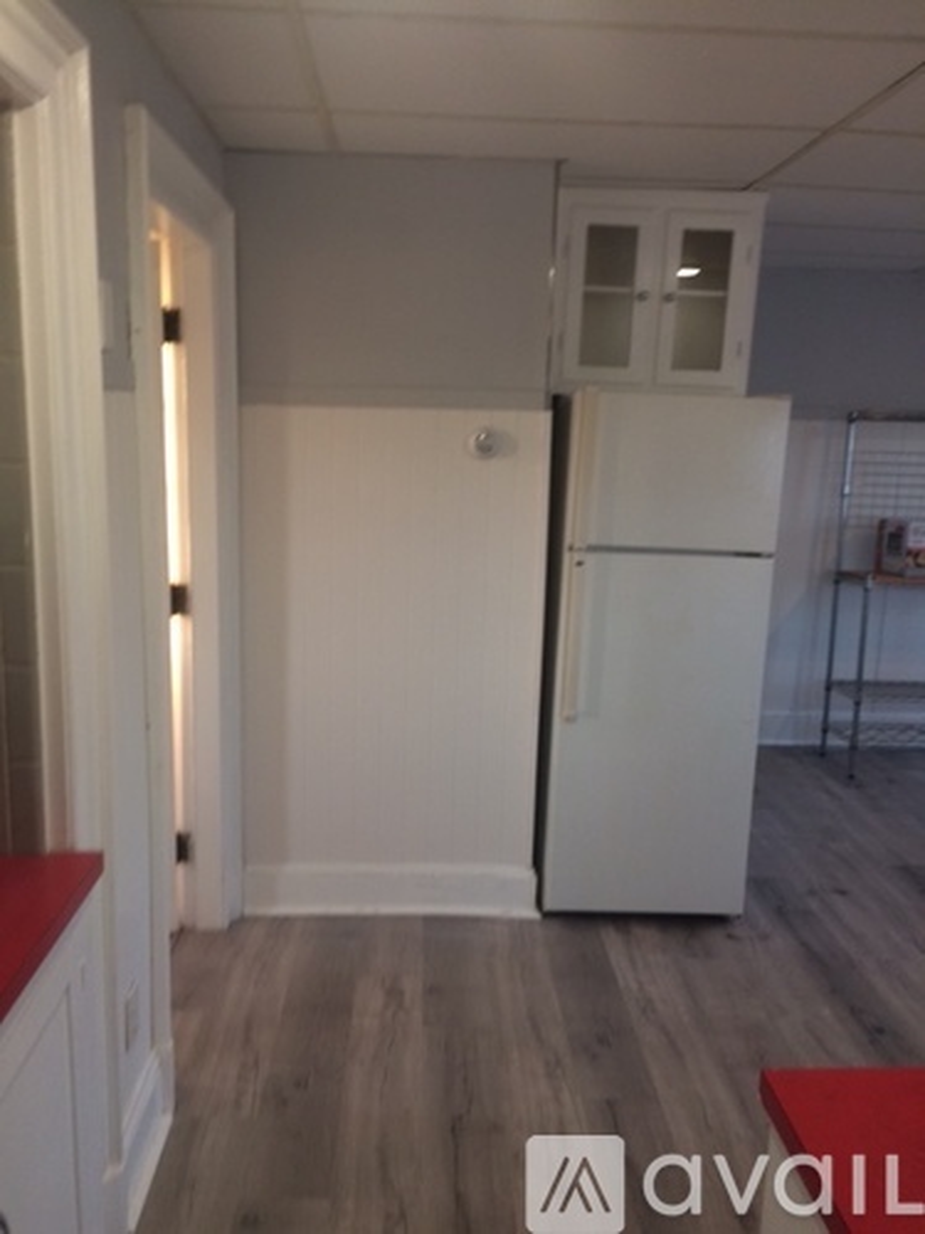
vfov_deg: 61.7
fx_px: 1033
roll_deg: +0.1
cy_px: 617
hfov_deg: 48.2
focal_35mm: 29
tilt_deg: -11.0
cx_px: 462
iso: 80
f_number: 2.2
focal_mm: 4.15
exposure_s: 1/30
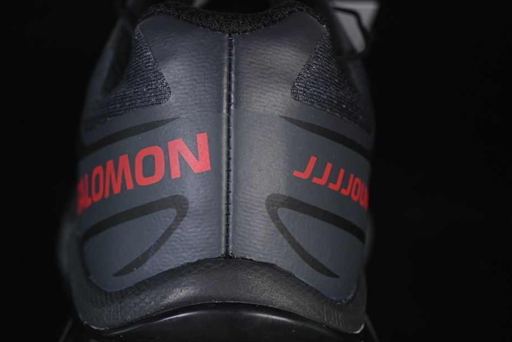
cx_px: 214
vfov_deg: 15.5
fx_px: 1252
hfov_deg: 23.1
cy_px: 194
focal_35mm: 88
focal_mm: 50
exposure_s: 1/50
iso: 160
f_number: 6.3
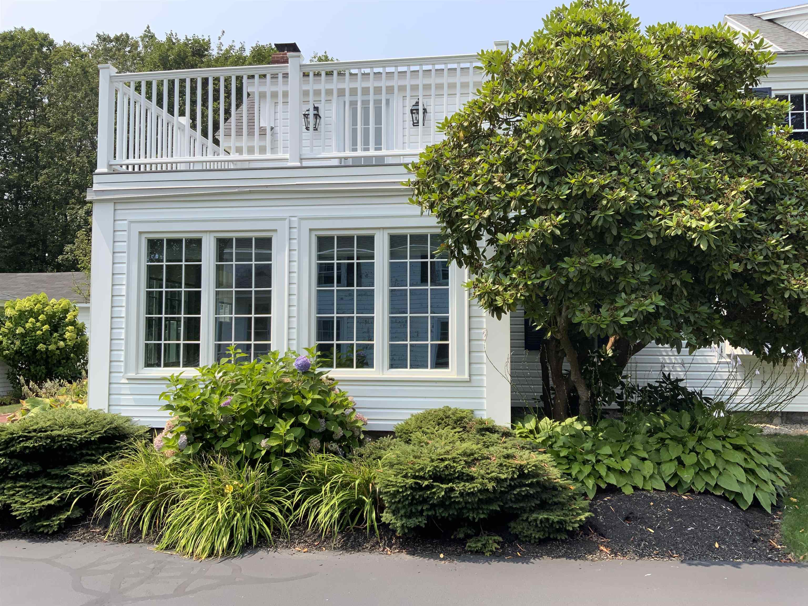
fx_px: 677
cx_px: 404
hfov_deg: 61.7
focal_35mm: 29
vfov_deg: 48.2
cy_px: 303
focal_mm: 3
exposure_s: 1/1015
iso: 16
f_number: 1.8
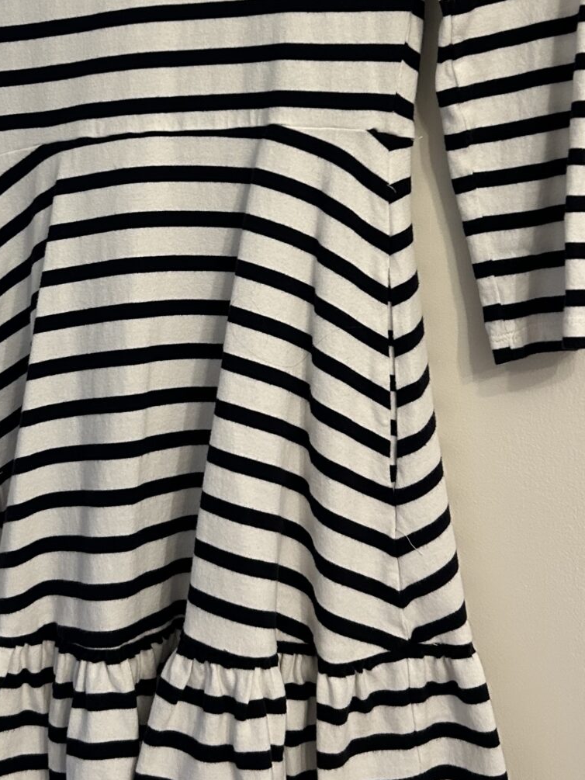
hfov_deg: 27.4
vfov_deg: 35.6
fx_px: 1194
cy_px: 223
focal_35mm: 53
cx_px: 194
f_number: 1.5
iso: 200
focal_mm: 5.7
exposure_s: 1/60
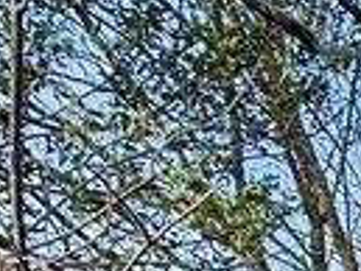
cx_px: 837
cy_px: 824
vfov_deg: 9.9
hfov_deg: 13.5
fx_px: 1159
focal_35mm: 111
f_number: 2.2
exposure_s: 1/197
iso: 64
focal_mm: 2.22
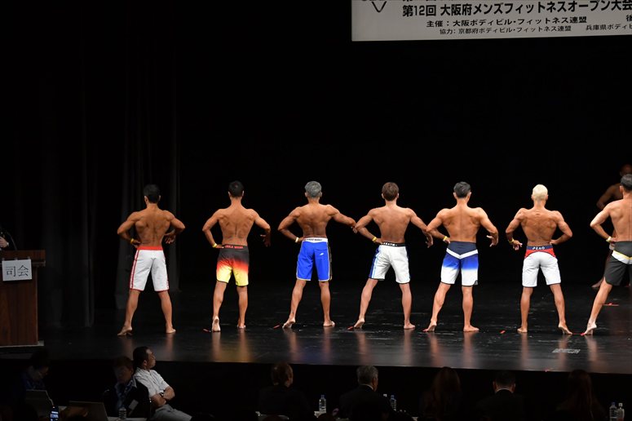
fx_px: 2053
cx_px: 316
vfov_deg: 11.7
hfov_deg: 17.5
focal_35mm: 117
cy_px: 210
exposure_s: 1/400
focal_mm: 78
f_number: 5.6
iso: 3200
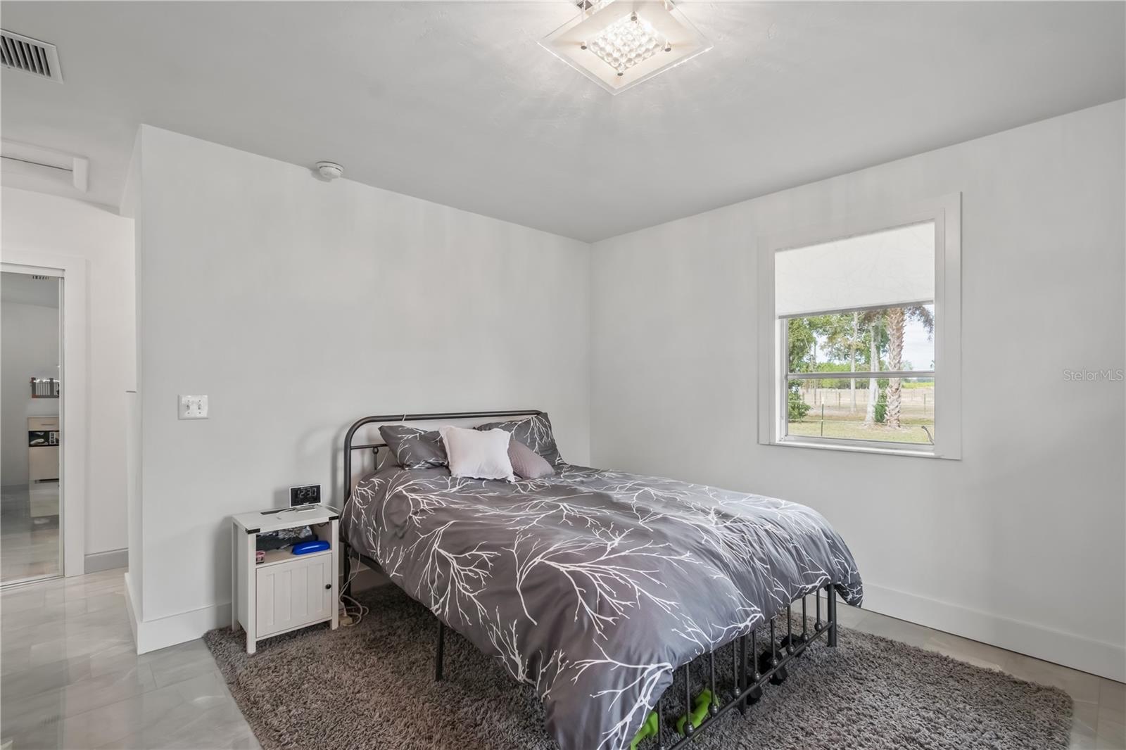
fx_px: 469
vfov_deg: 77.3
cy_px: 375
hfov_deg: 100.4
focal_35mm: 15
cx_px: 563
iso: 250
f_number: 9
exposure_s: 1/1.67
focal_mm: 10
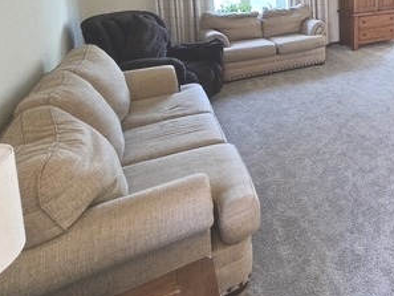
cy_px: -4
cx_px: 401
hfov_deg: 50.3
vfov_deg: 42.5
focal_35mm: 28
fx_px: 319
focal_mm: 2.2
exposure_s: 1/60
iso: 160
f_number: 2.2
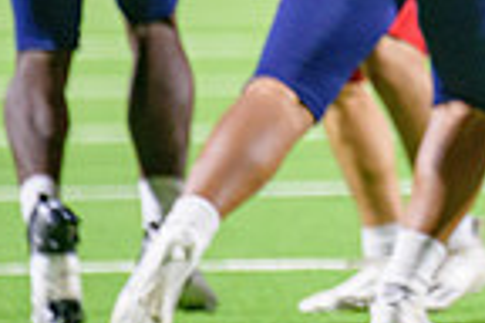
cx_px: 714
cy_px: -79
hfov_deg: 1.7
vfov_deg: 1.1
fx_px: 16233
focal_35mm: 1205
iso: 2000
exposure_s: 1/250
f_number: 2.8
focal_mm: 300
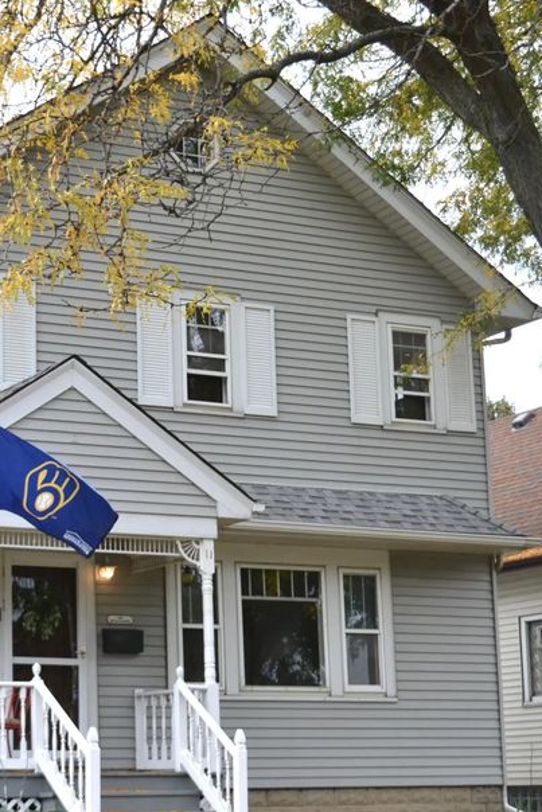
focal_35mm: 79
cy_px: 455
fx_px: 1779
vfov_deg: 25.7
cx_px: 65
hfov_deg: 17.1
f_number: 5.6
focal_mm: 31
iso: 320
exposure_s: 1/125
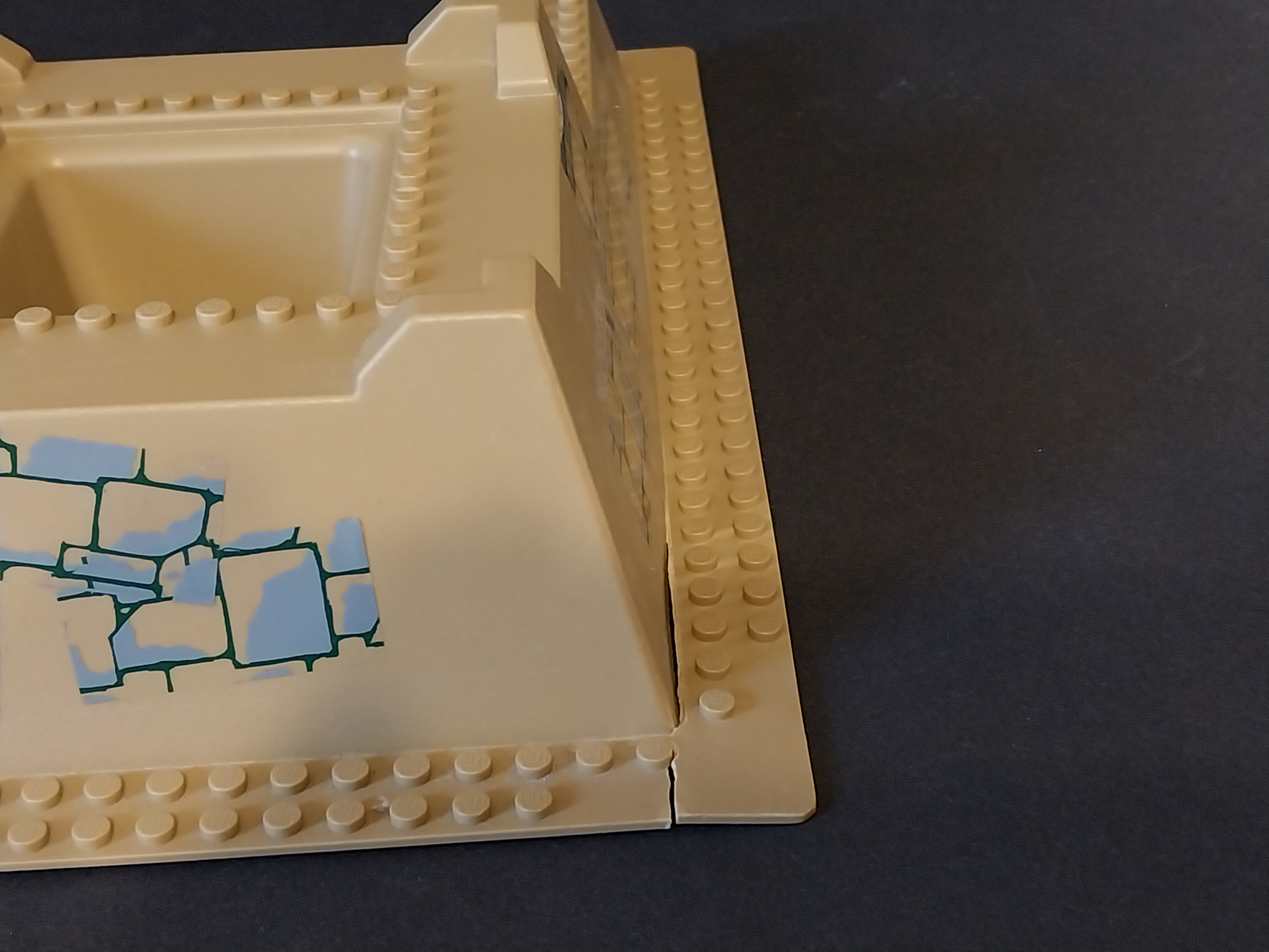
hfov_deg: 67.3
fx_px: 953
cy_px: 476
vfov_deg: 53.1
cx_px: 634
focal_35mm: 26
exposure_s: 1/40
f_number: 1.8
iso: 400
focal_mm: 4
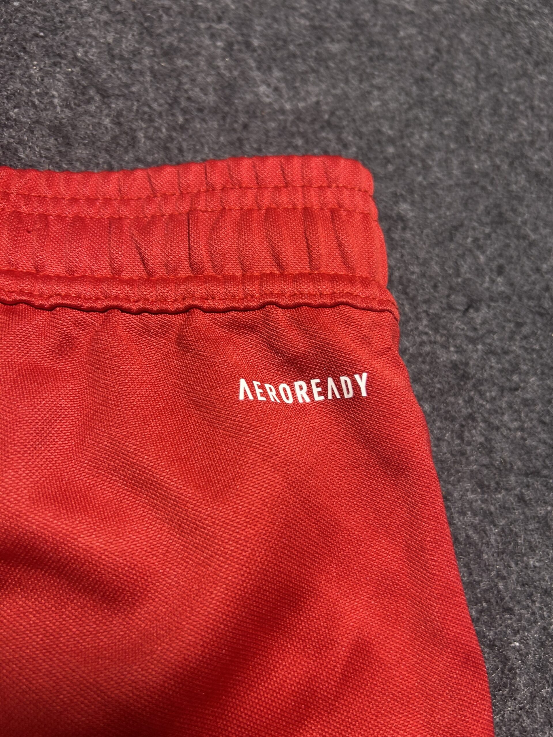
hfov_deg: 53.1
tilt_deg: -48.5
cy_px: 368
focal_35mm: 26
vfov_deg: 67.3
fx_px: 554
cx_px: 276
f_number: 1.5
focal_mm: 5.7
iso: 160
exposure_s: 1/50
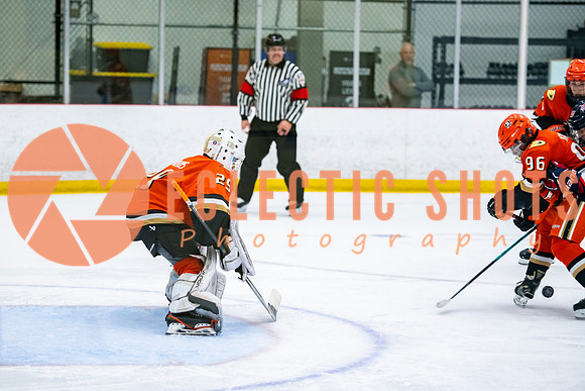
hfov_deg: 16.0
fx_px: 2074
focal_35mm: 128
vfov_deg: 10.7
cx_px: 246
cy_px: 210
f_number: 3.2
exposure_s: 1/640
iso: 2500
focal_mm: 110
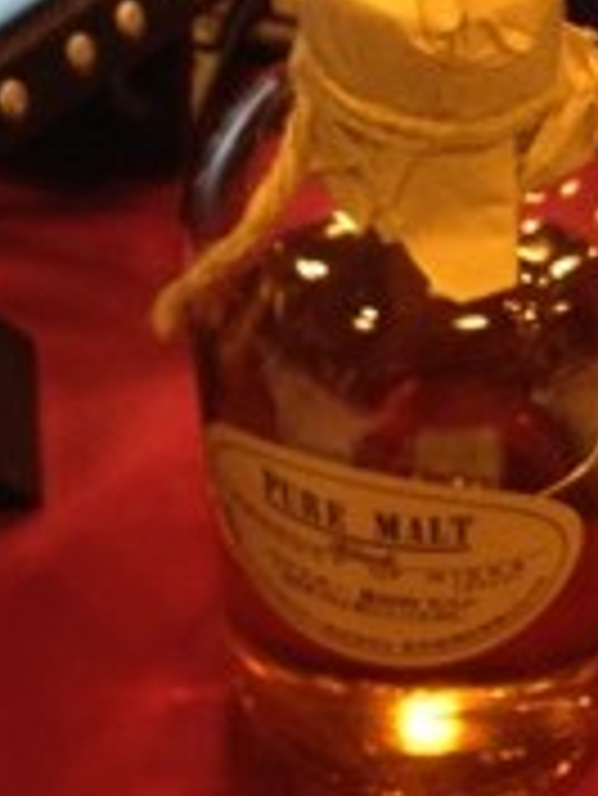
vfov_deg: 19.7
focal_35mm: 99
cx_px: 492
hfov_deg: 14.9
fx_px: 2278
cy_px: 589
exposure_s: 1/20
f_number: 2.4
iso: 160
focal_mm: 4.28
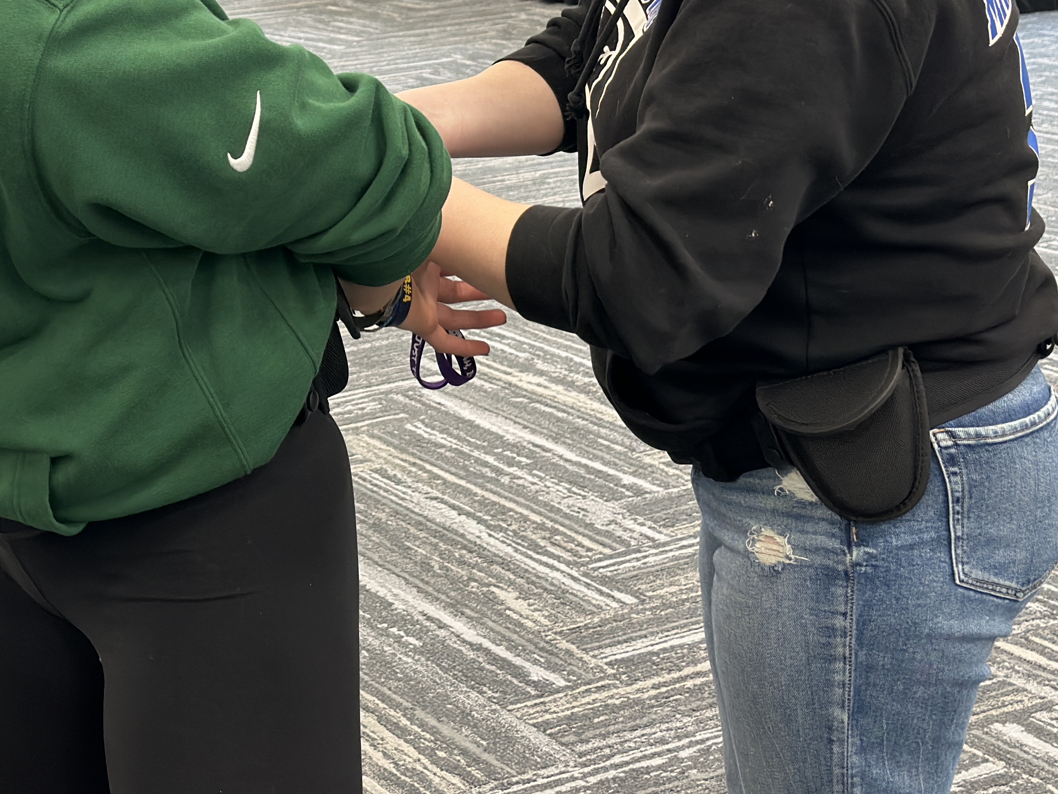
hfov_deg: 24.8
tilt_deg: -10.1
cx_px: 287
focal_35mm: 78
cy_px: 169
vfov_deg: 18.7
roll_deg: +3.0
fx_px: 2384
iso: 160
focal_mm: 6.86
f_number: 1.78
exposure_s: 1/60
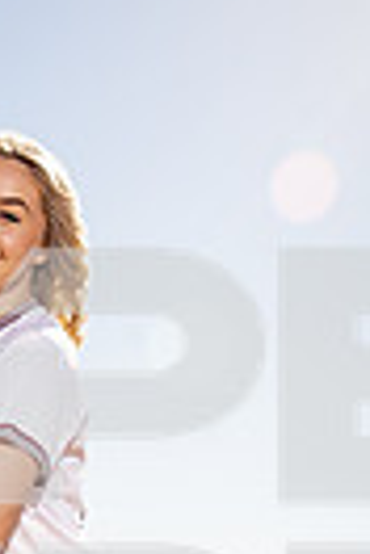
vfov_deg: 17.8
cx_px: -55
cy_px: 676
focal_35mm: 109
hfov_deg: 12.3
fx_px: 1680
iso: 100
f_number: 7.1
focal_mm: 32
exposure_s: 1/250
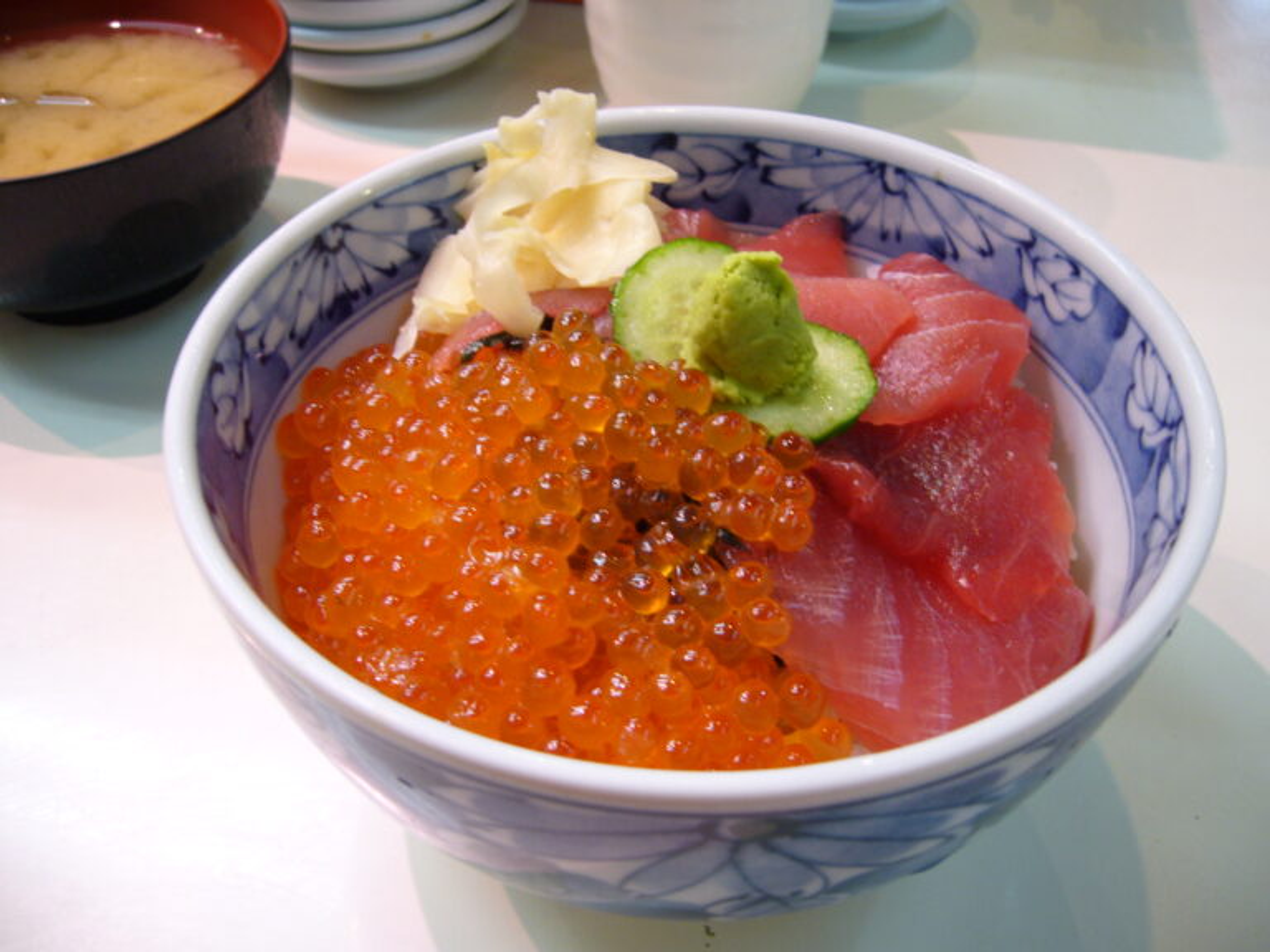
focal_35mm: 35
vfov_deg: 40.7
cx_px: 635
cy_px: 476
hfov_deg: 52.6
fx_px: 1284
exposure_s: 1/15
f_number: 2.8
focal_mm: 5.8
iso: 100
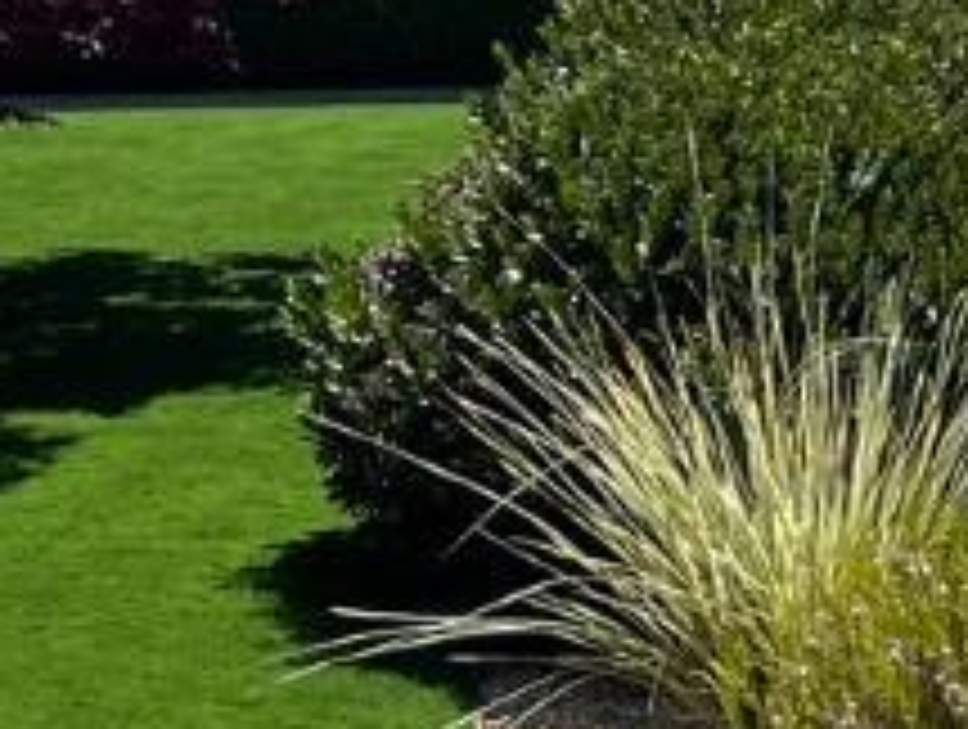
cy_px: 214
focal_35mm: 181
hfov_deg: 10.2
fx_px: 5070
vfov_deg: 8.2
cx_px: 1850
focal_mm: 5.1
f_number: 1.6
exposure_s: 1/3413
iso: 50
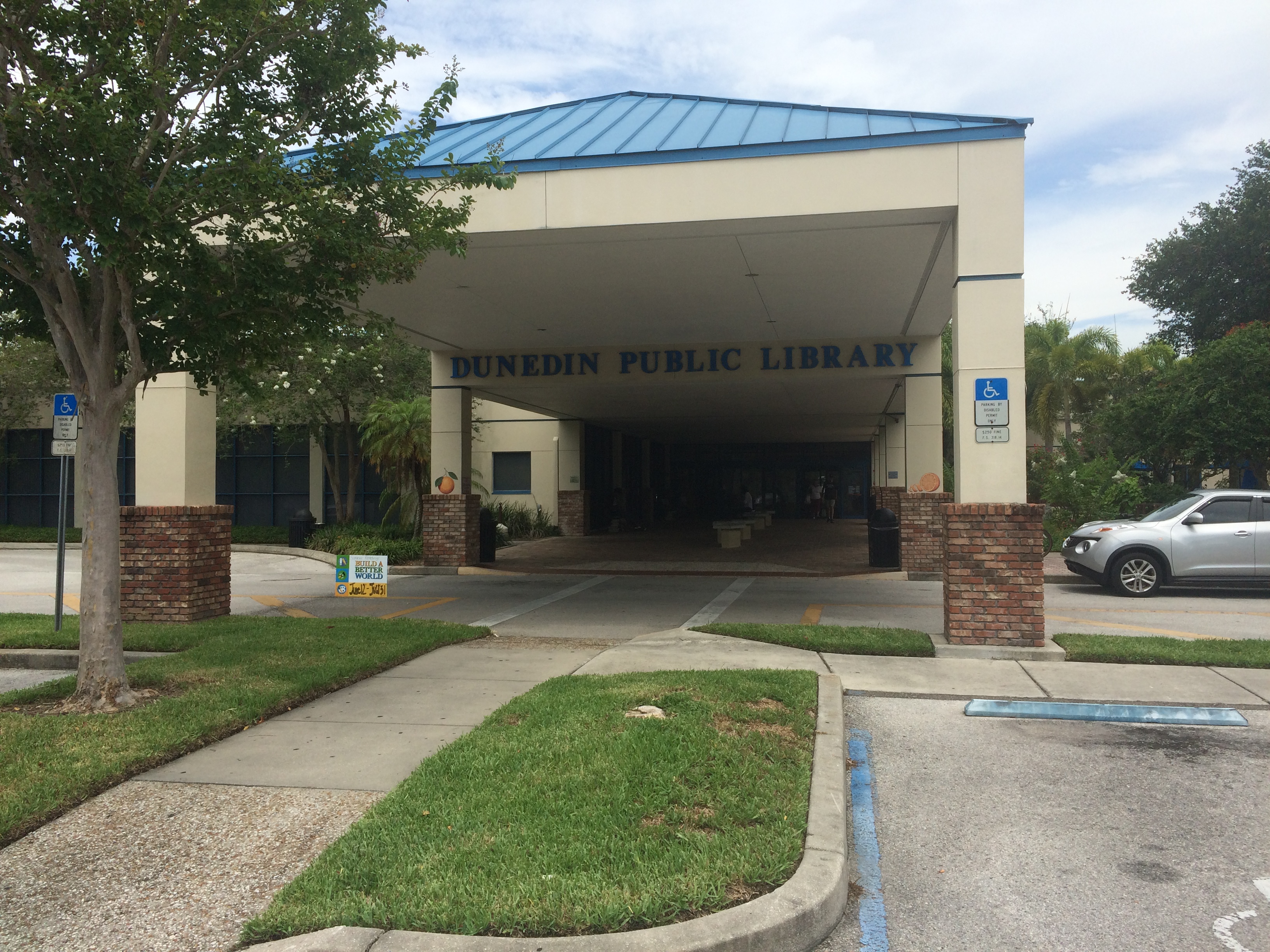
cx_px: 635
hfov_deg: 61.7
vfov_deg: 48.2
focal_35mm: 29
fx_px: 1064
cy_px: 476
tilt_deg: -0.4
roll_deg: -1.1
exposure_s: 1/1866
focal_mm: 4.15
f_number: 2.2
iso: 32
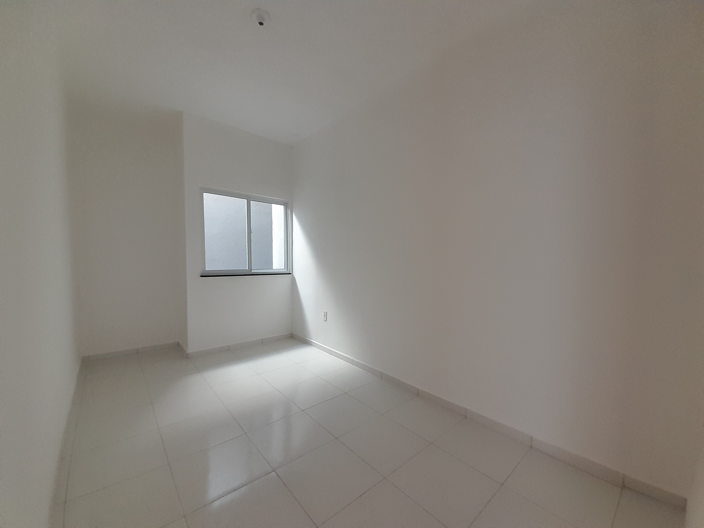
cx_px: 352
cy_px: 264
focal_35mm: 13
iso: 160
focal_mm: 1.13
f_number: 2.2
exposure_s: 1/24
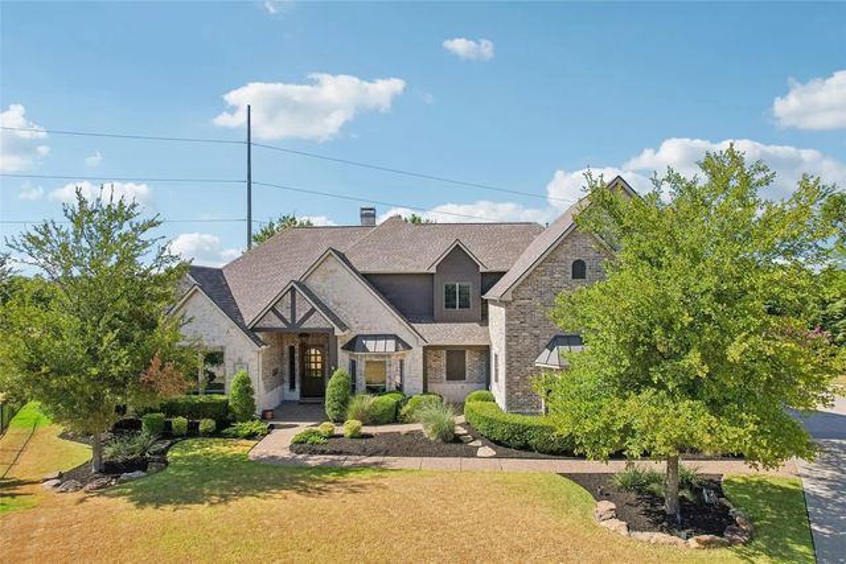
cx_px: 423
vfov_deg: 57.3
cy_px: 282
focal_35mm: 22
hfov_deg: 78.6
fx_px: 517
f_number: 2.8
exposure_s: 1/3000
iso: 200
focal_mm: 8.4
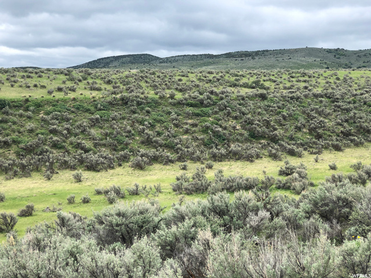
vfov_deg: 25.7
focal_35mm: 57
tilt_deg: -5.9
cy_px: 139
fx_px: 611
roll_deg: -2.5
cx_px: 186
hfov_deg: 33.8
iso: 20
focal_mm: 6.6
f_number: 2.8
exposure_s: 1/440
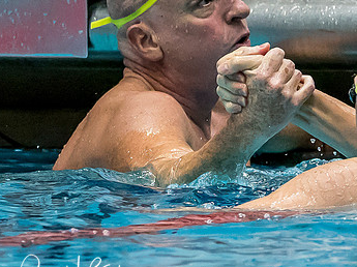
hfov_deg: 1.3
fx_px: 16298
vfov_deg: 0.9
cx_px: 204
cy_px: 146
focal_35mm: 1582
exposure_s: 1/800
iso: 2500
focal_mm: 200
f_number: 2.8
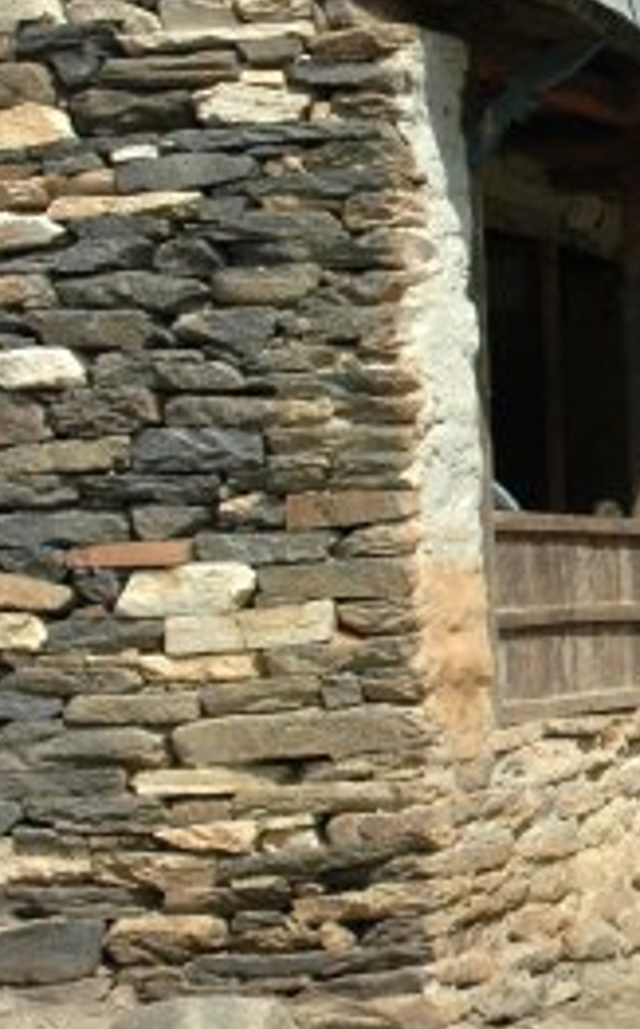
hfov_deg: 11.6
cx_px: 1264
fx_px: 2828
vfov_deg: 20.6
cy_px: 479
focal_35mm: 101
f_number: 9
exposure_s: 1/250
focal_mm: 24
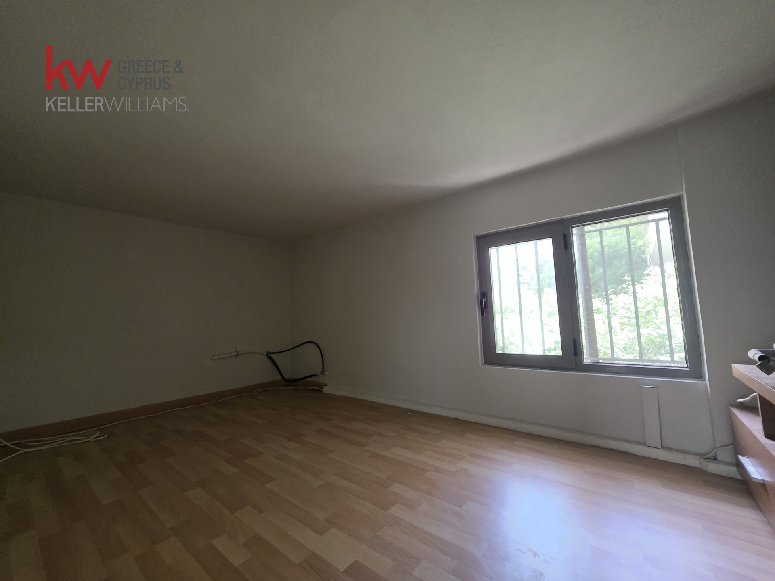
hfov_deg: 106.2
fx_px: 291
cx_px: 388
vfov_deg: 89.9
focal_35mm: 13
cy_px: 290
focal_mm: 2.2
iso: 500
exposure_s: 1/100
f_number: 1.9
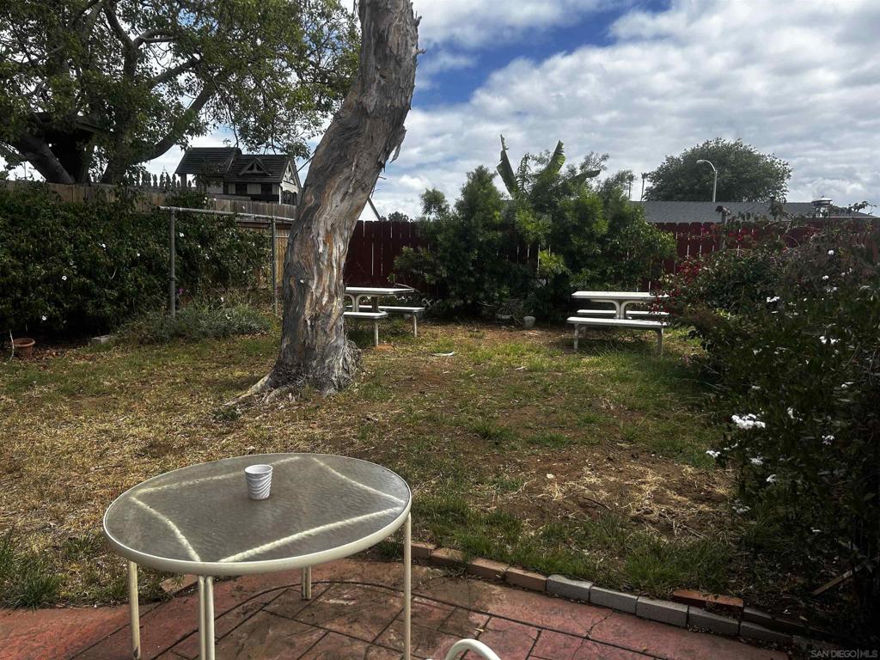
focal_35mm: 26
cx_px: 440
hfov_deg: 67.3
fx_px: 661
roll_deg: +0.6
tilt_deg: -8.3
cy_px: 330
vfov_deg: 53.1
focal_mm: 5.7
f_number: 1.5
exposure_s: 1/3356
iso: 50
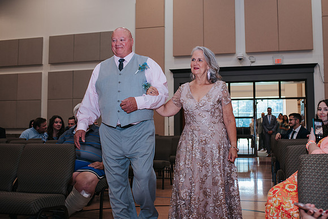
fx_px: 352
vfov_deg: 34.6
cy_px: 107
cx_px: 181
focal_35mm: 39
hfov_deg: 49.9
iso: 720
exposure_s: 1/200
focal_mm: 35
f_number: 3.2
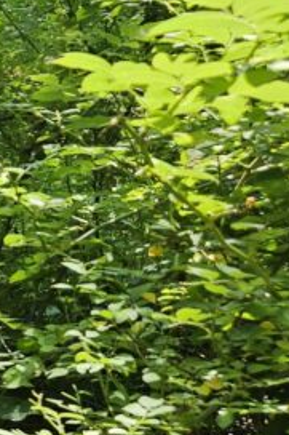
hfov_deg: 11.8
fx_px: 1085
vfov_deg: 22.6
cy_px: 205
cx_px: -445
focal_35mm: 90
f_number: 1.8
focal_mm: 5.4
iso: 25
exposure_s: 1/245
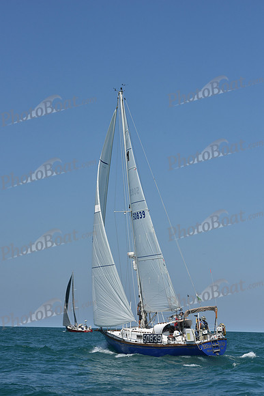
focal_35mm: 90
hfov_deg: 15.2
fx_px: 989
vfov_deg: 22.6
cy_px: 198
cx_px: 132
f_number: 9
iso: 250
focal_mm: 90
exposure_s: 1/1250
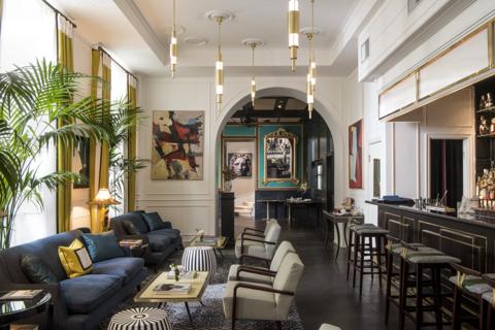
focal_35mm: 30
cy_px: 165
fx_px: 412
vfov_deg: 43.6
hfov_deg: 61.9
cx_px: 248
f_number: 14
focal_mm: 30
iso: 500
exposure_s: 1/1.25
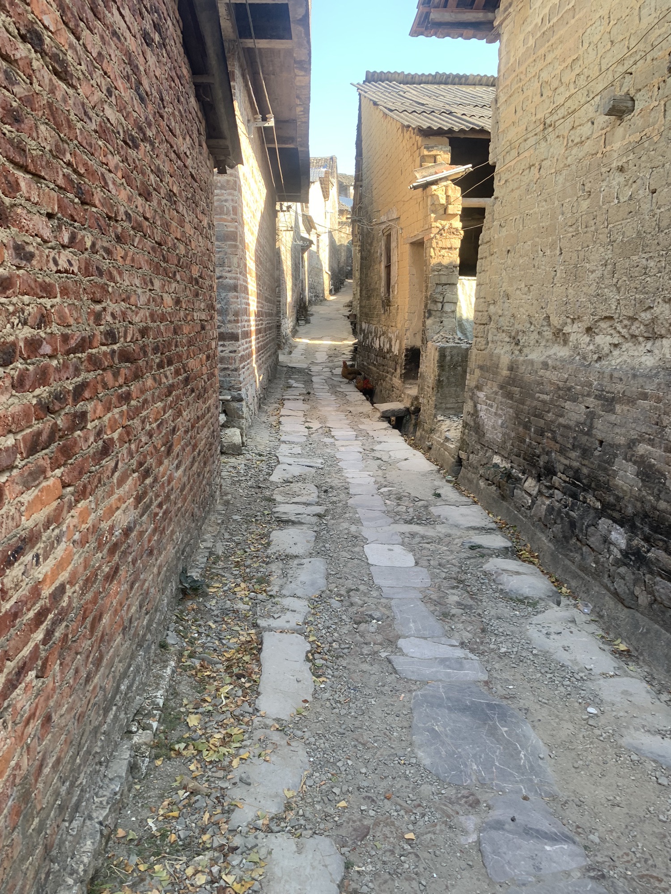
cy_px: 447
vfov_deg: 67.3
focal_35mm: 26
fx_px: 672
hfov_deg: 53.1
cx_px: 336
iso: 25
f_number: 1.8
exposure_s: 1/122
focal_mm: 4.25
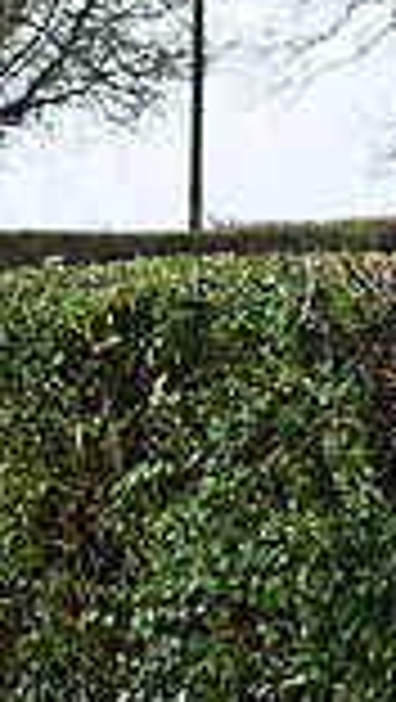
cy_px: 513
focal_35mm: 273
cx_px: -864
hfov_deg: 4.3
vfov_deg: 7.9
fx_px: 5085
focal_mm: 70
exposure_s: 1/1250
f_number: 3.5
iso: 1600
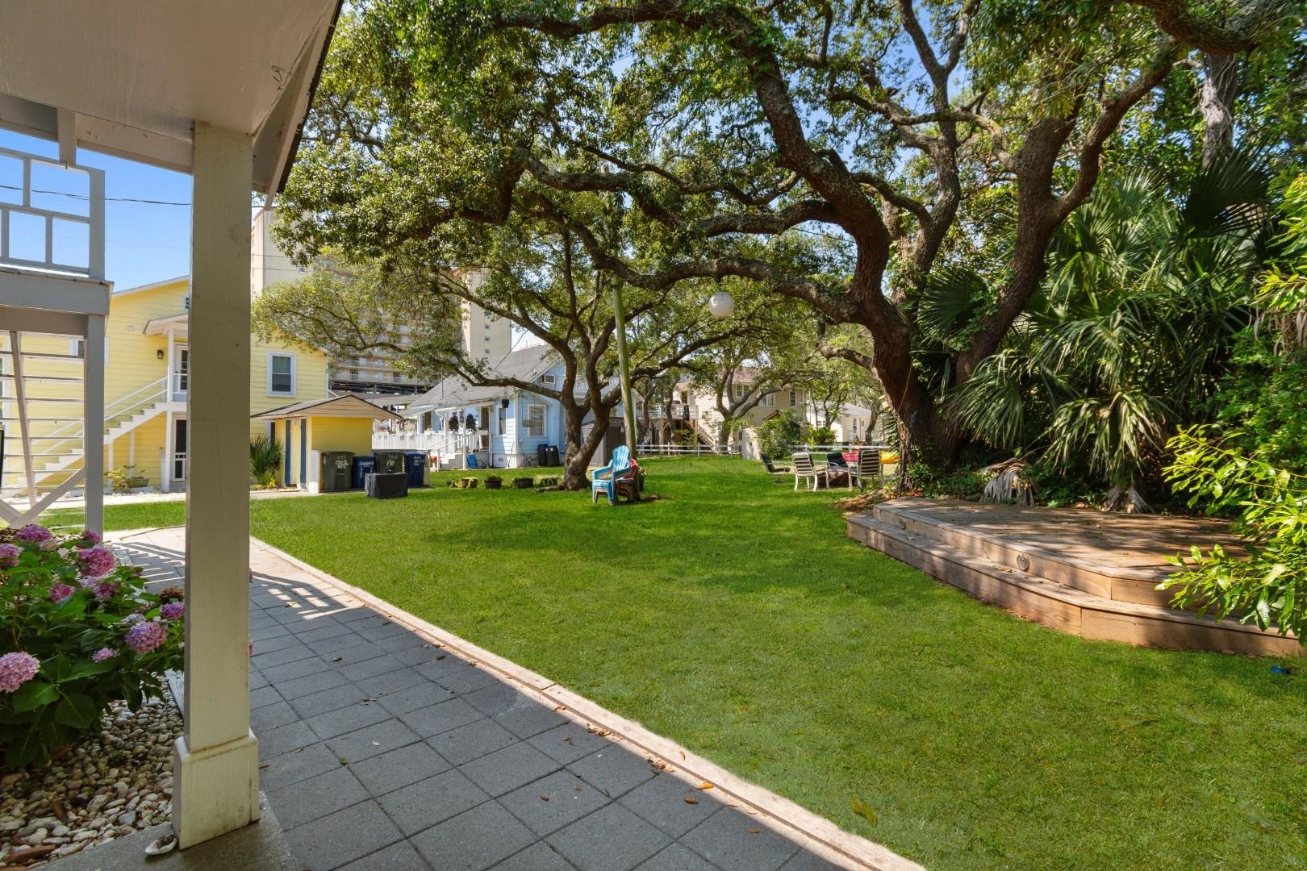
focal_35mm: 15
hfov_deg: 100.4
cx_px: 654
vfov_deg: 77.3
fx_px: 545
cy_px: 436
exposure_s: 1/200
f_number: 7.1
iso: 100
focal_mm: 10
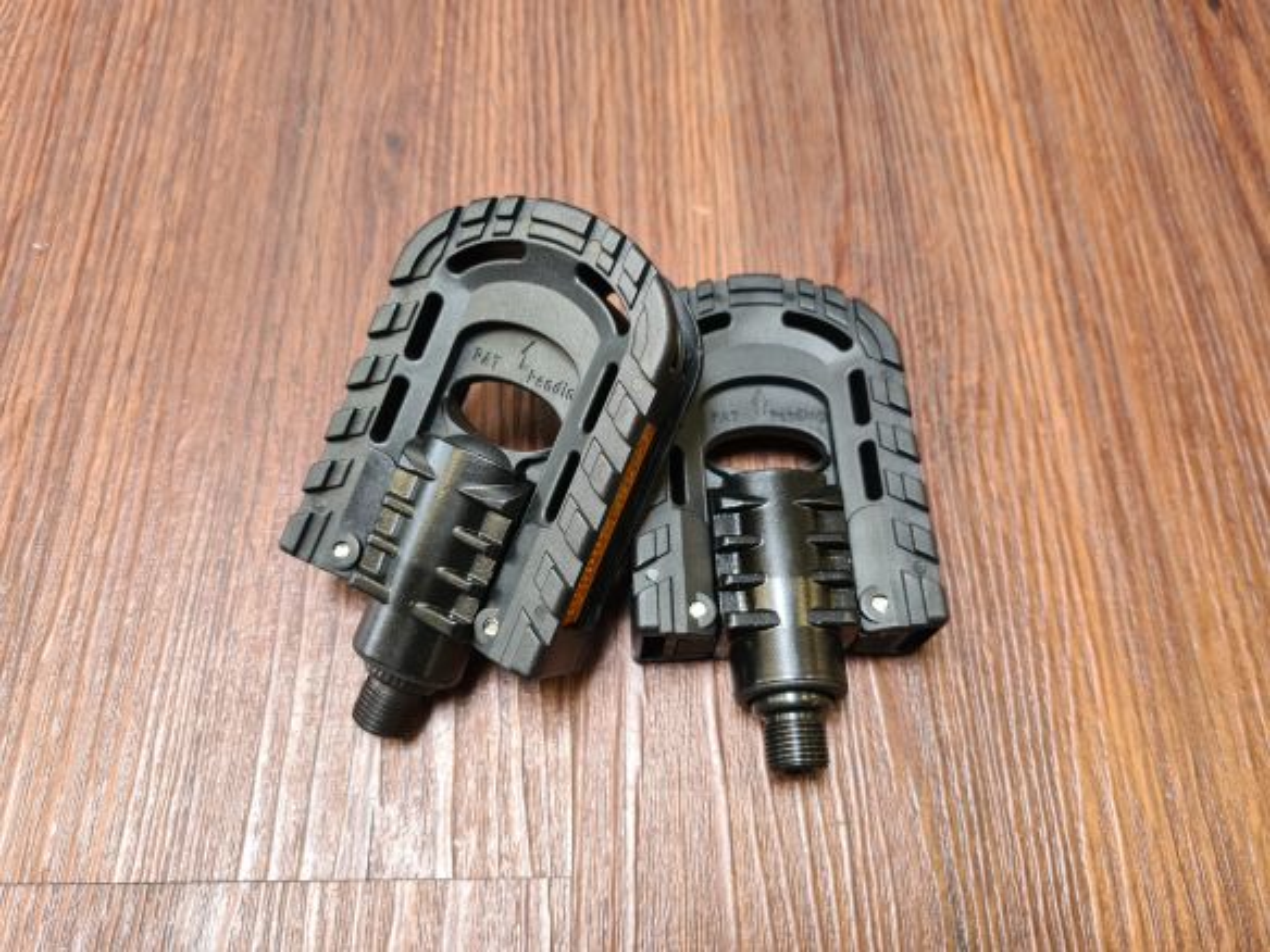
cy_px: 476
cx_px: 635
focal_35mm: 26
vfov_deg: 53.1
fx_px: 954
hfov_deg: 67.3
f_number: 1.8
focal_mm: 5.4
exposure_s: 1/50
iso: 100
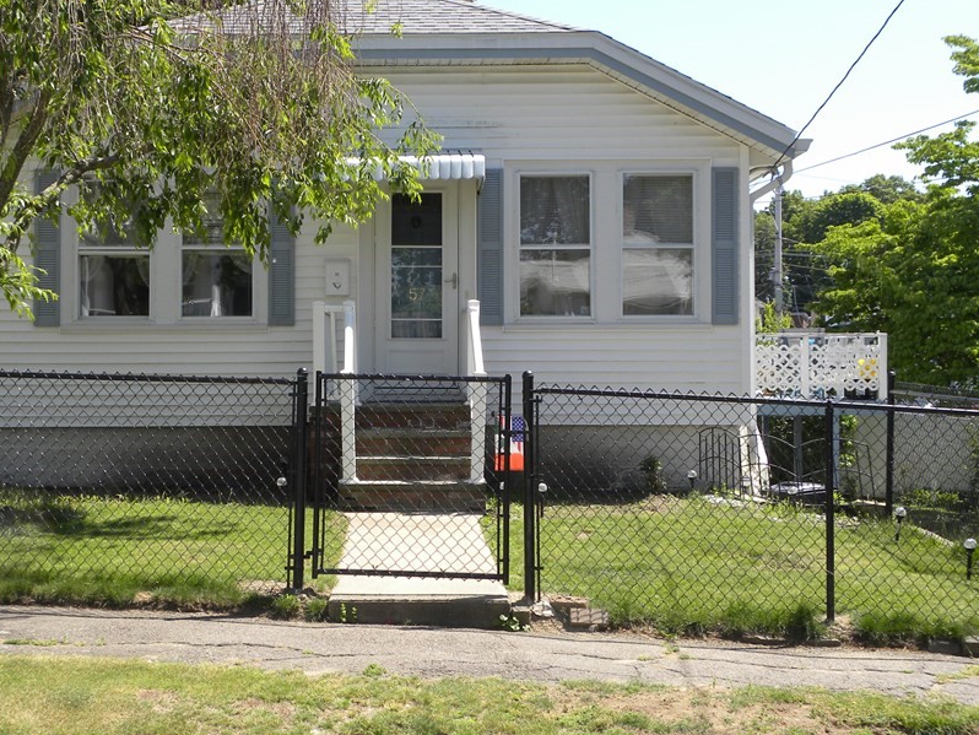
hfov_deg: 32.6
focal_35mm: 59
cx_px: 384
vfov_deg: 24.8
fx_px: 1669
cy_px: 336
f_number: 4.5
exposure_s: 1/208
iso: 64
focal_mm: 8.2
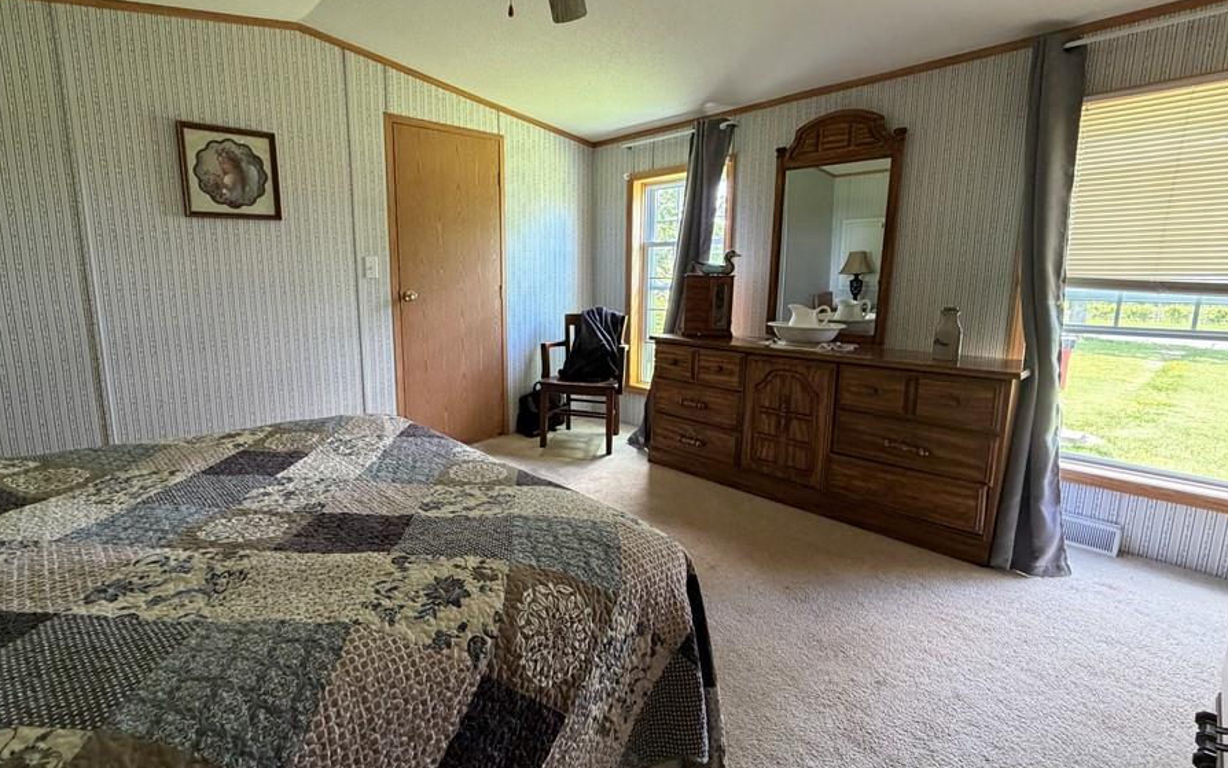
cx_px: 533
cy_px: 360
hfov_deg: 93.8
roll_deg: +0.2
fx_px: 569
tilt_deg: -9.5
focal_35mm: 17
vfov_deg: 68.0
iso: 320
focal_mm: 2.22
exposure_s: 1/62
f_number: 2.2
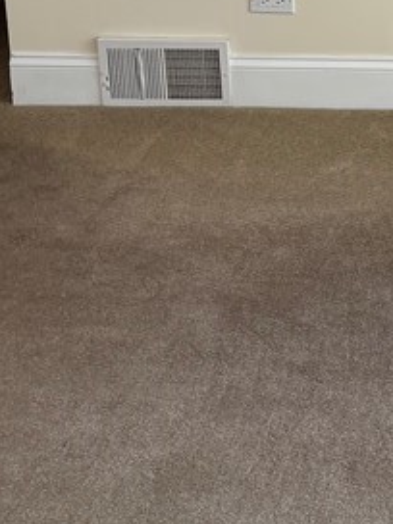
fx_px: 1483
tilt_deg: -14.3
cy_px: -121
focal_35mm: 98
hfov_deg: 13.9
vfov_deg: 18.8
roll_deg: -1.7
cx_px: 645
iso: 50
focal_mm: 5.96
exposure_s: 1/121
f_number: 1.6
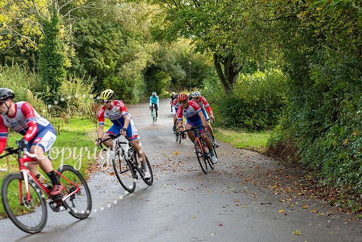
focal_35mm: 70
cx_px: 181
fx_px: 704
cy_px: 121
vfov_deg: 19.5
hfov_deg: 28.8
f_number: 3.2
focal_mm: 70
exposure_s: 1/400
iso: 200
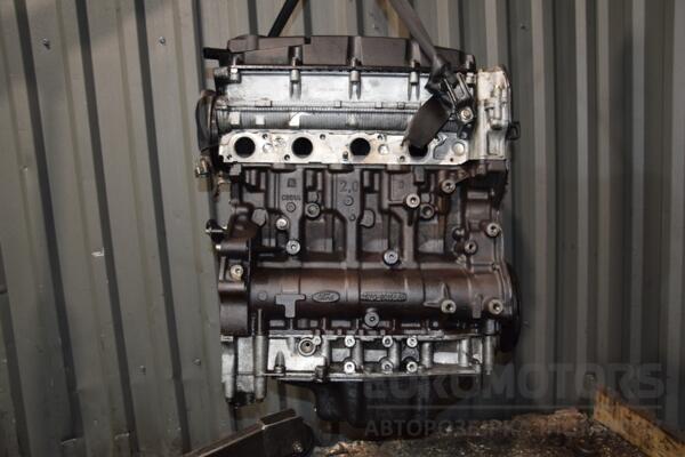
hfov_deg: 59.5
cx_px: 342
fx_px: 599
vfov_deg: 41.7
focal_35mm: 32
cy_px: 228
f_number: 5
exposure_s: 1/60
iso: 800
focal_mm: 21
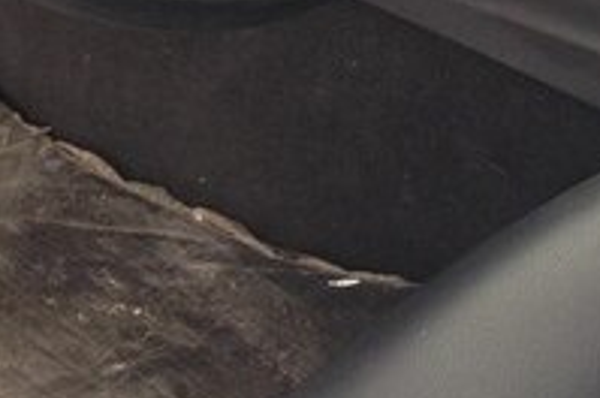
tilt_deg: -30.2
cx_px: 651
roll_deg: -4.6
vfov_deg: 11.4
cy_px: -237
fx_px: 1897
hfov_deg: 17.4
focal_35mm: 114
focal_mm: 4.12
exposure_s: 1/60
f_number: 2.4
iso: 50
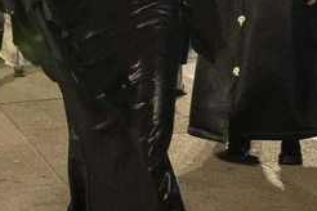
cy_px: -120
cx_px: 138
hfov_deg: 13.2
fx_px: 1374
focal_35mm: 156
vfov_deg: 8.6
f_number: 3.2
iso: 3200
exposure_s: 1/160
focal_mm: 24
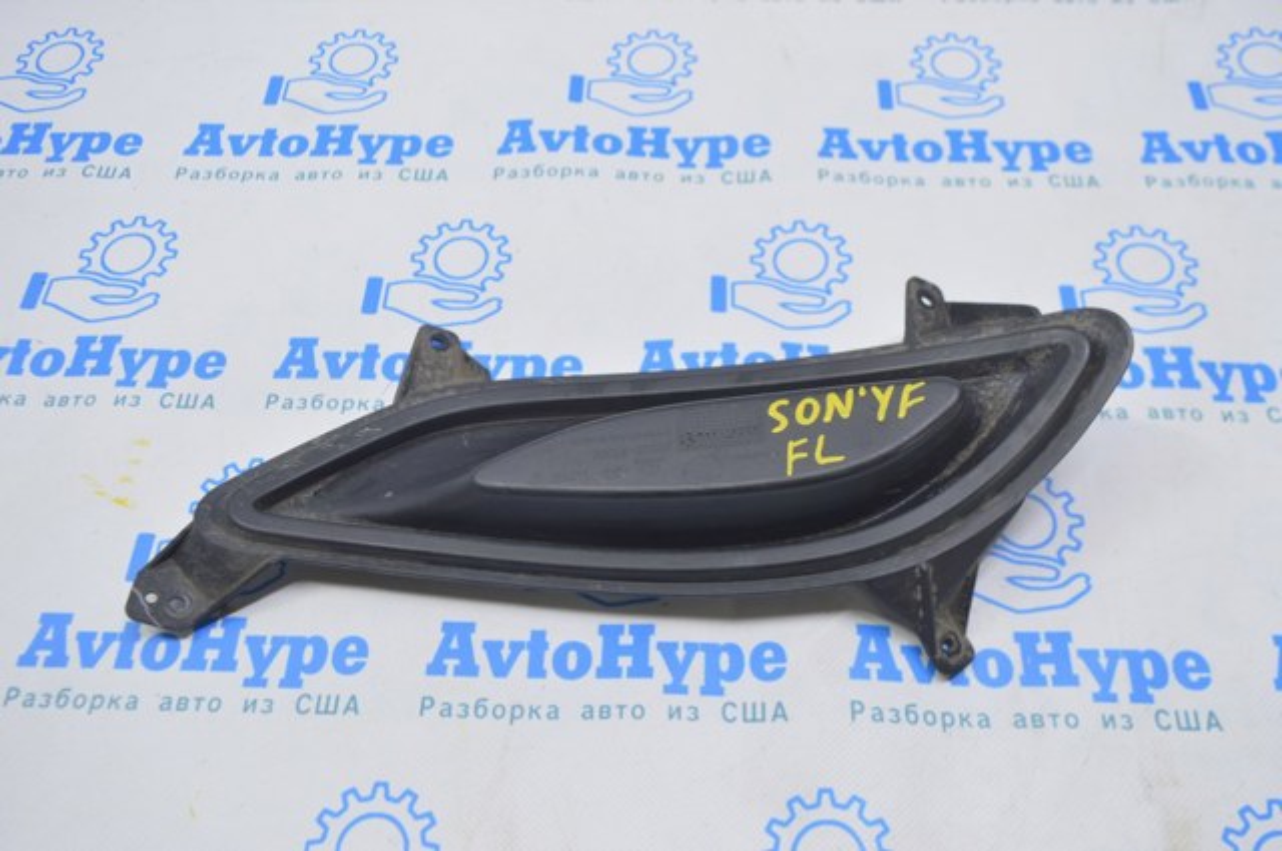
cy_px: 426
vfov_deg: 39.9
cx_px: 641
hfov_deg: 57.3
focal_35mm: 33
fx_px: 1174
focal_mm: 22
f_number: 5.6
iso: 400
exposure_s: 1/20
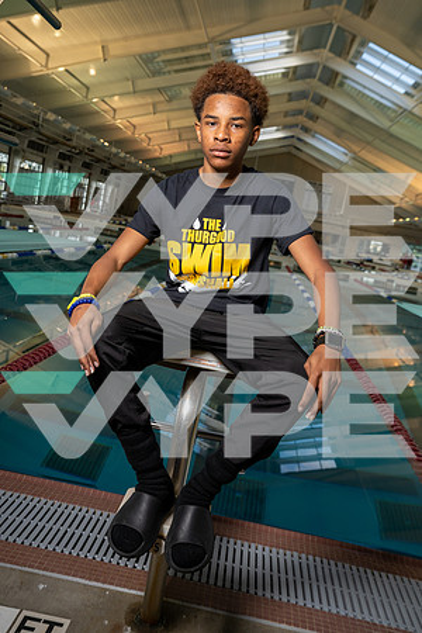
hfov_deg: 37.9
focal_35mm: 35
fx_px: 615
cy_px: 316
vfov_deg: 54.4
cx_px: 211
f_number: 5.6
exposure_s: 1/250
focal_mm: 35
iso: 400
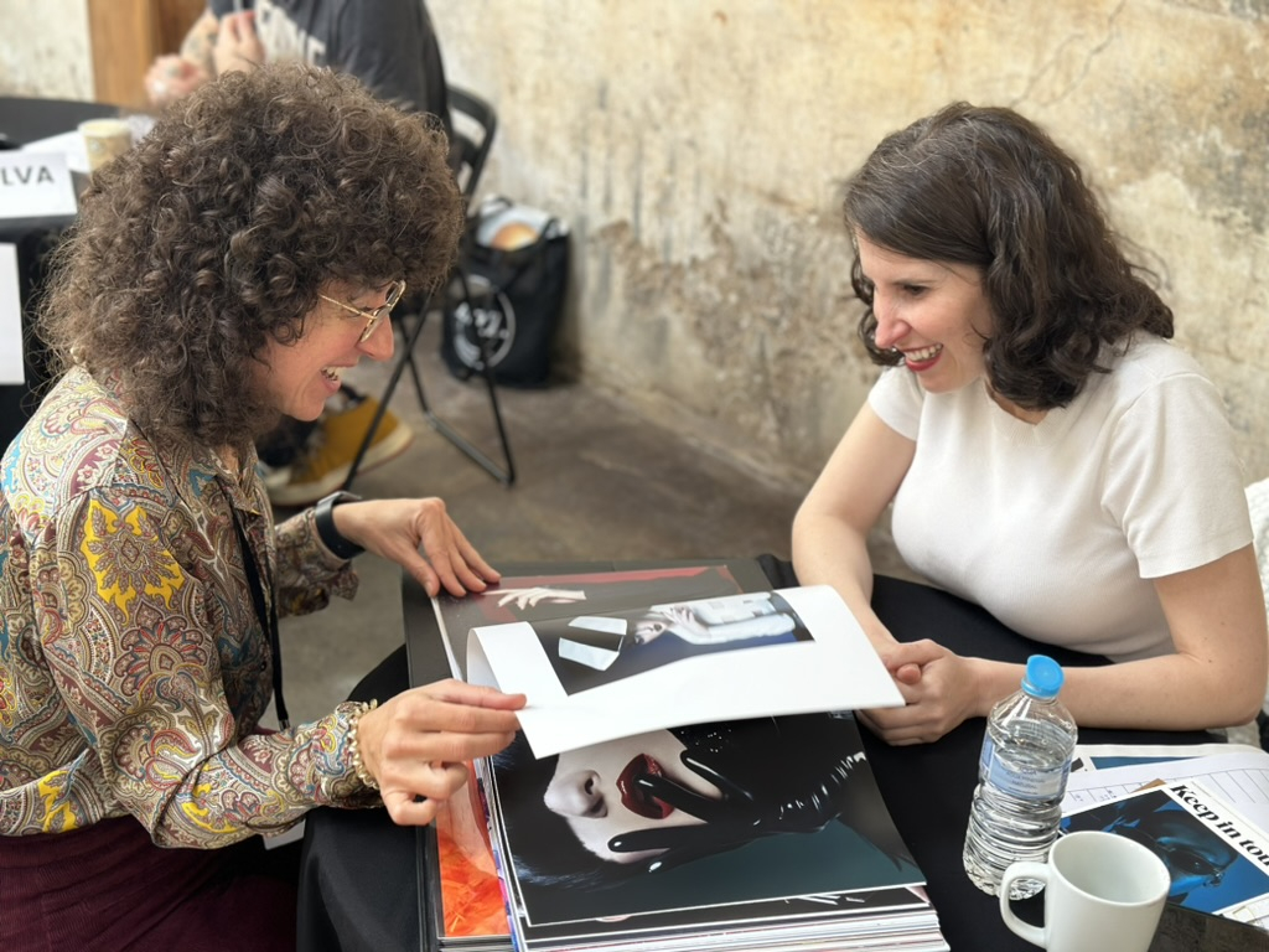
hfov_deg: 39.7
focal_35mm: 48
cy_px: 476
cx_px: 634
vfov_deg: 30.3
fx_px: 1760
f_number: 1.78
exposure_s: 1/50
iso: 125
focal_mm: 6.86
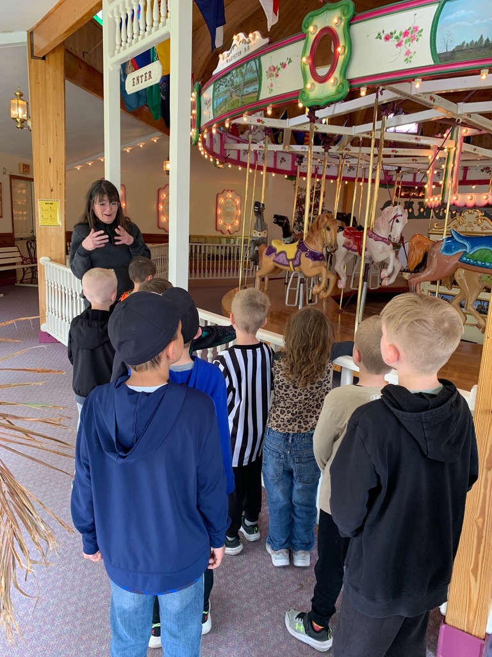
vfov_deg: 67.3
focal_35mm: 26
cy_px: 328
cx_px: 246
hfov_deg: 53.1
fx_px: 493
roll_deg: -2.6
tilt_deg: -11.5
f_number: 1.8
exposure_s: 1/60
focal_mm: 4.25
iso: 100
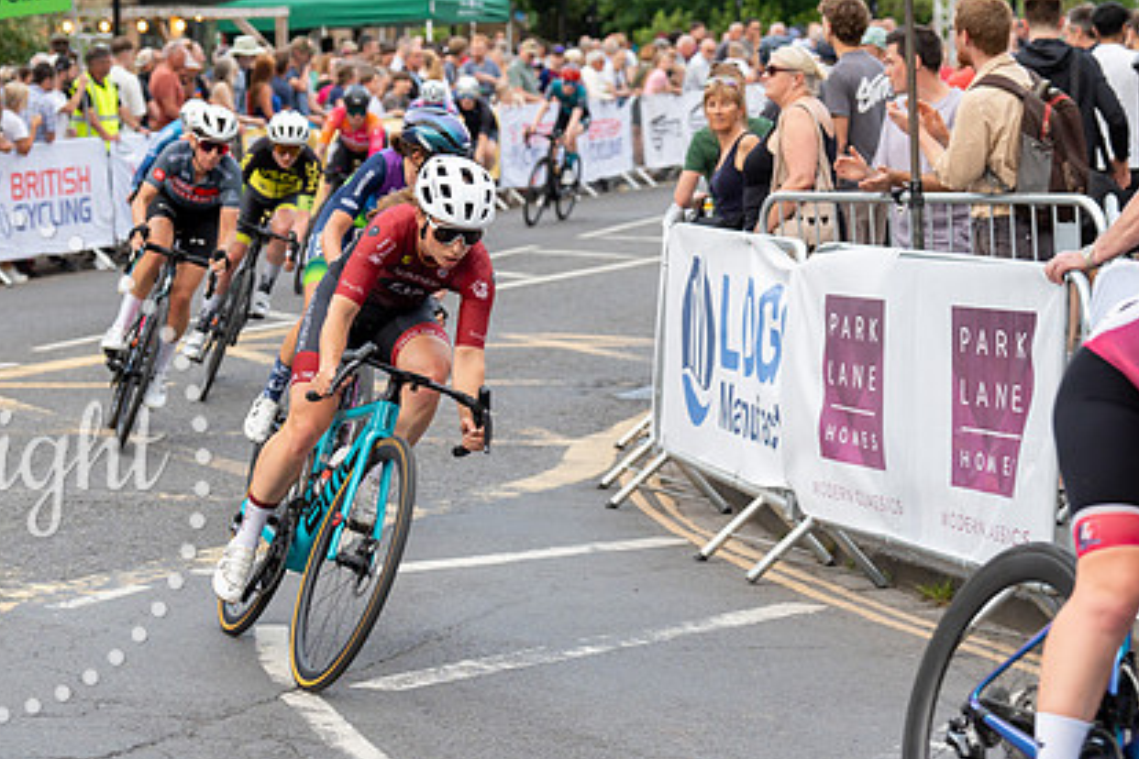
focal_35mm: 108
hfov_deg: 18.9
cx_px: 380
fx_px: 3417
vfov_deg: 12.7
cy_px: 320
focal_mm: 77
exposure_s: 1/800
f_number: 4
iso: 800
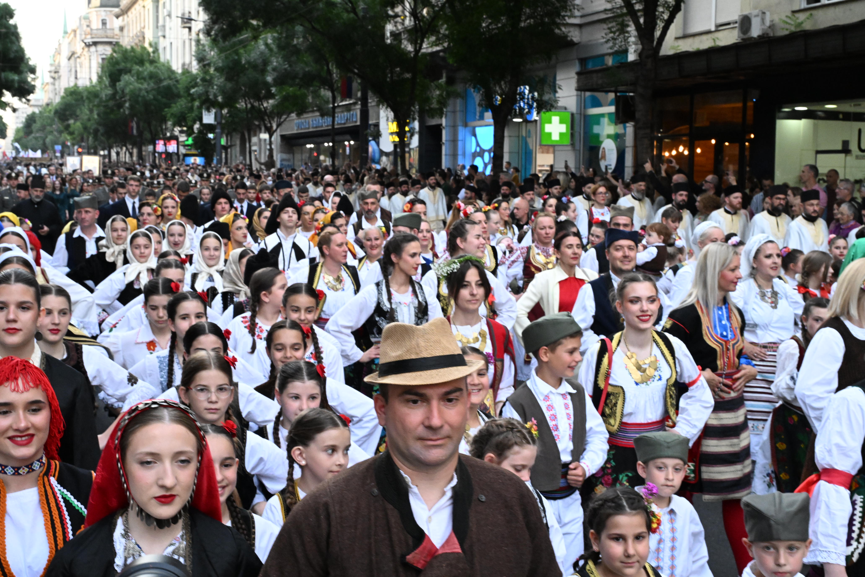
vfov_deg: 28.6
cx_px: 432
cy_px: 288
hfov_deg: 41.9
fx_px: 1129
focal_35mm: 47
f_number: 13
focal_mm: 47
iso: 6400
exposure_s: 1/200
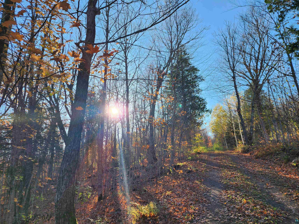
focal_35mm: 23
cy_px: 112
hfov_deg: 73.9
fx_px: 199
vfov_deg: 58.9
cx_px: 150
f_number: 1.8
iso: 12
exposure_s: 1/345
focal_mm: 6.4
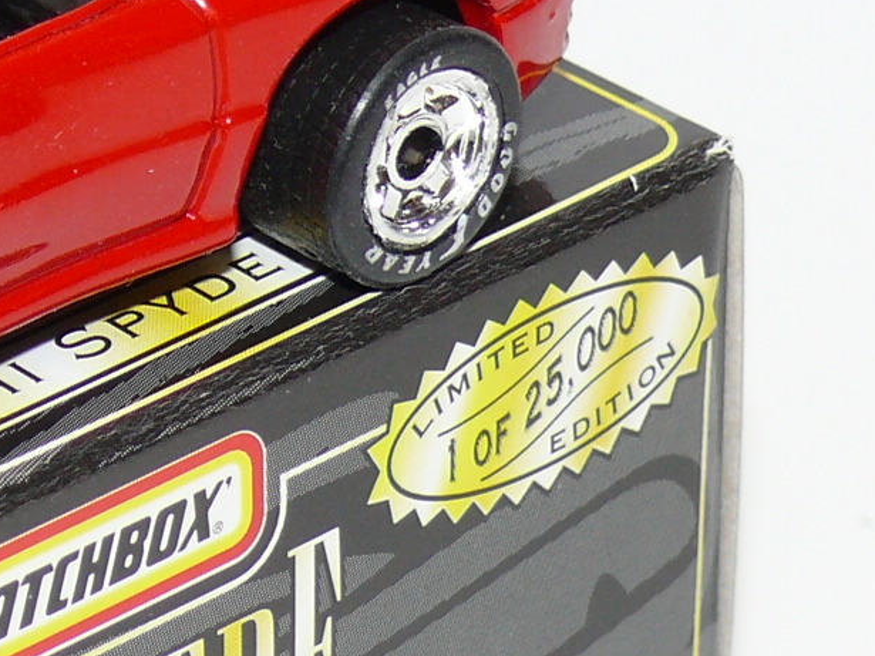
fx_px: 6773
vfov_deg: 5.5
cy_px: 88
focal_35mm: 268
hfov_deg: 7.3
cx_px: -209
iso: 100
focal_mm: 13.5
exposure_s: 1/30
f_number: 4
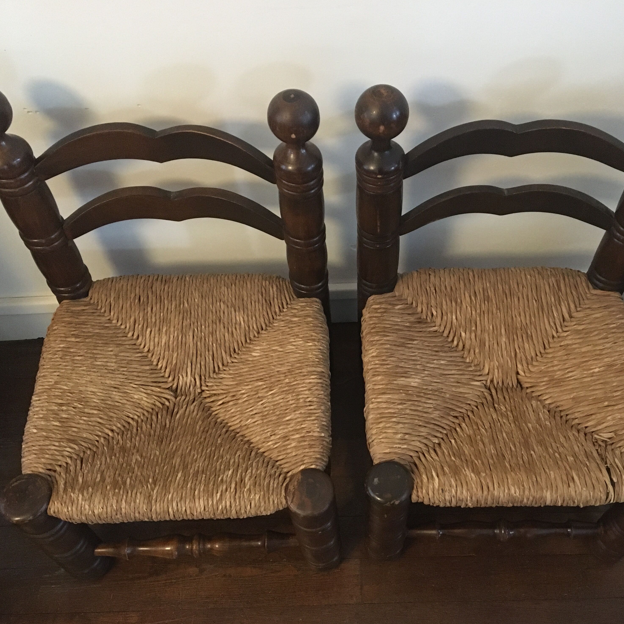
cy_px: 315
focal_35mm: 35
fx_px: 714
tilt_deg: -57.0
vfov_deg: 47.2
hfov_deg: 47.0
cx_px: 365
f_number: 2.2
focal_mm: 4.15
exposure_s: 1/17
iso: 320
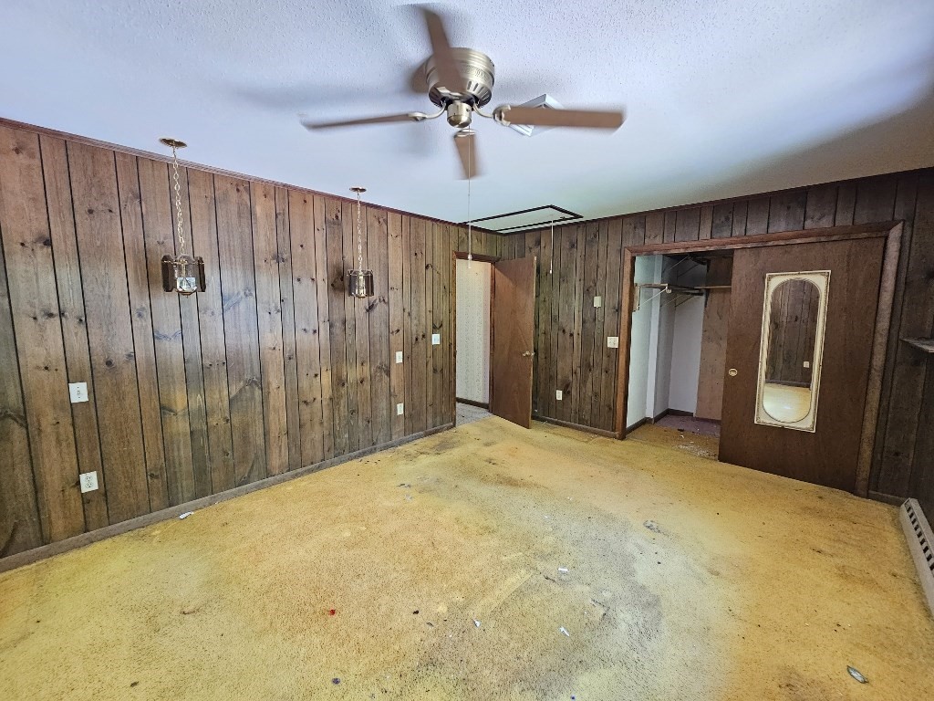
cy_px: 350
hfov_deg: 106.2
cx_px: 467
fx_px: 351
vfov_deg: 89.9
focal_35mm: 13
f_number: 2.2
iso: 1250
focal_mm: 2.2
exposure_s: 1/24
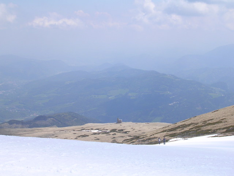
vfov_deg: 19.4
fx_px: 514
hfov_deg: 25.7
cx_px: 117
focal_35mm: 76
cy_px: 88
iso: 100
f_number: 3.9
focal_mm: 11.6
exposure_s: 1/641
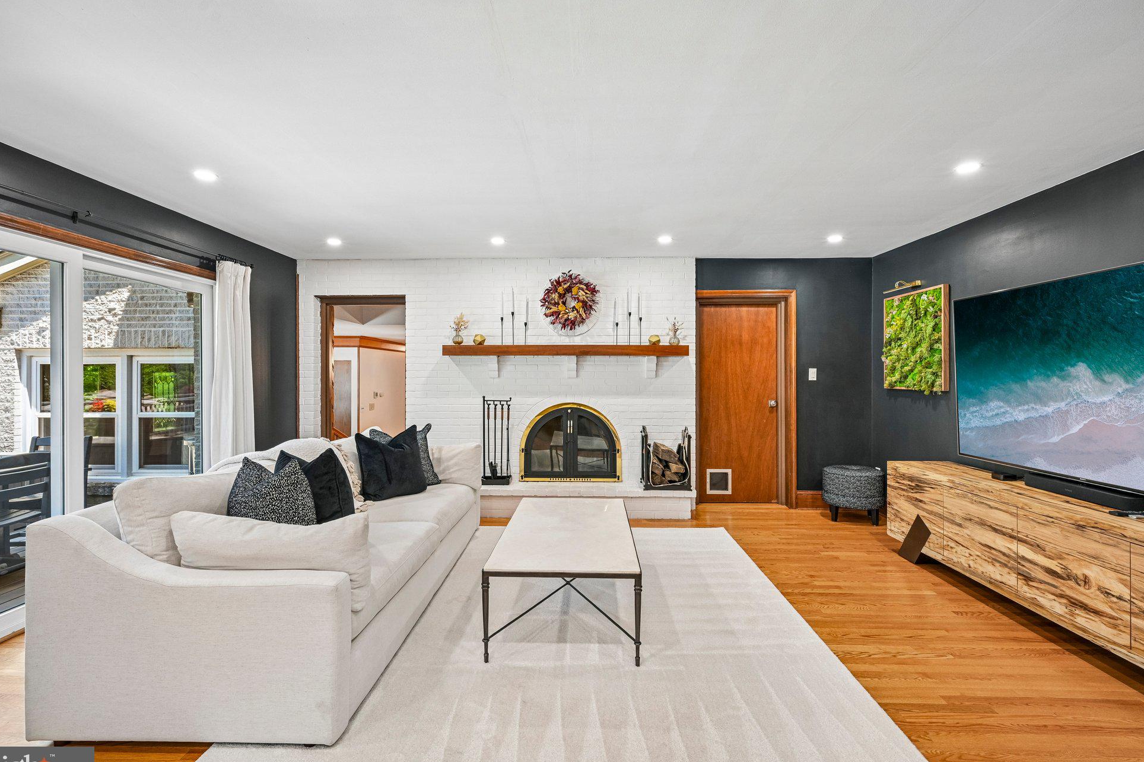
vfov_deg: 70.4
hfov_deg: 93.3
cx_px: 570
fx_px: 540
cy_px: 385
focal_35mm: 17
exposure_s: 1/50
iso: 800
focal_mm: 16
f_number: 8
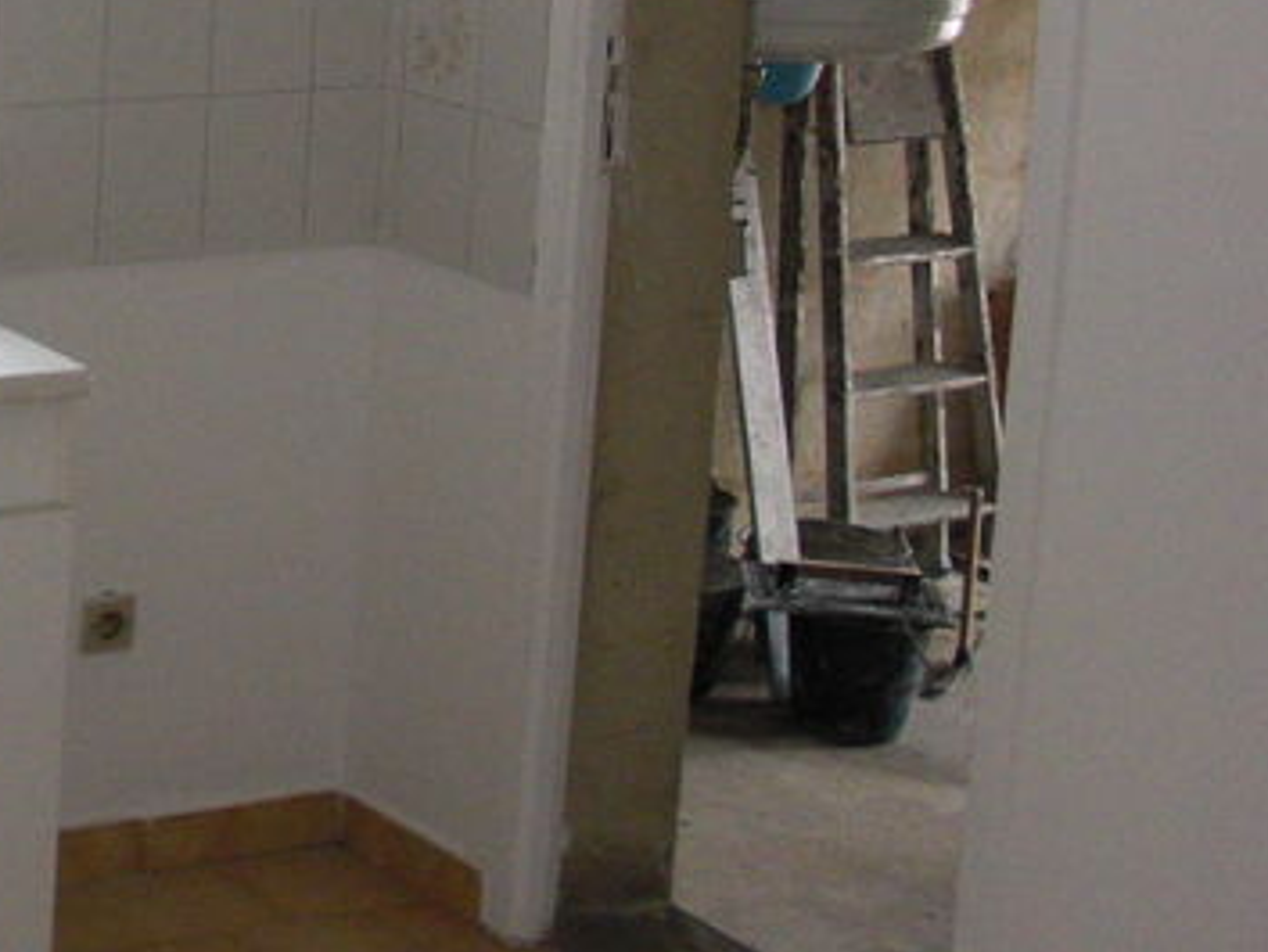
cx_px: -499
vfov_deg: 14.3
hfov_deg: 17.7
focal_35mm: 102
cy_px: -25
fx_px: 3738
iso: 200
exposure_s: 1/60
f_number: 2.8
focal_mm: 6.3
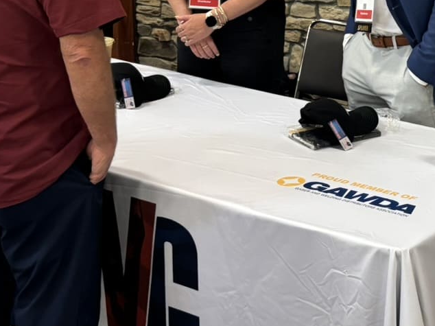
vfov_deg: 17.0
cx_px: 443
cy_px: -38
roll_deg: -0.4
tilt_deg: -7.6
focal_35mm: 84
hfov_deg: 22.3
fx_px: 1055
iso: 200
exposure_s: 1/60
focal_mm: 5.96
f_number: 1.6
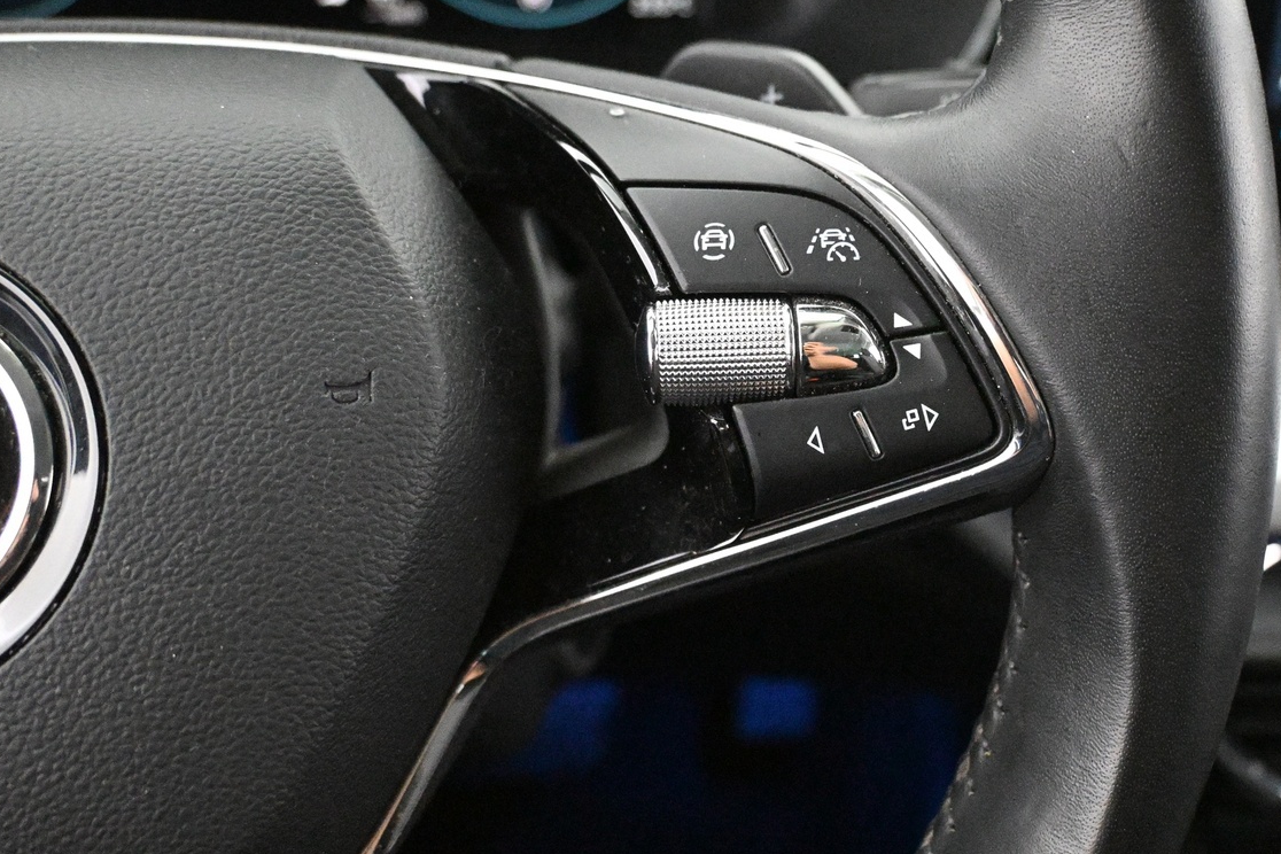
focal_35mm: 46
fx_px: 1627
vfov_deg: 29.4
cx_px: 791
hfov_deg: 42.7
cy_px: 376
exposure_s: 1/60
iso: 12800
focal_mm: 21
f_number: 4
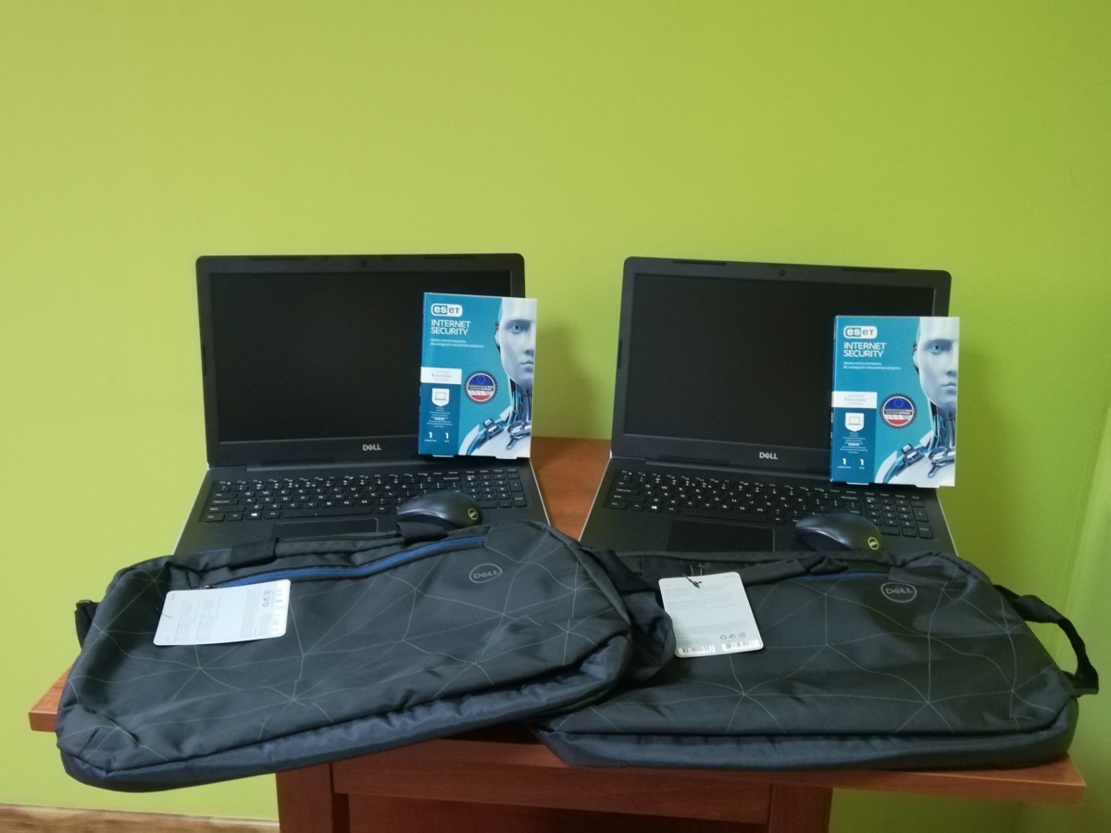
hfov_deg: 55.4
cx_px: 556
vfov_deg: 42.9
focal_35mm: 33
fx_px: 1059
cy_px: 416
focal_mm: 3.81
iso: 640
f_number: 2.2
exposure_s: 1/16.7
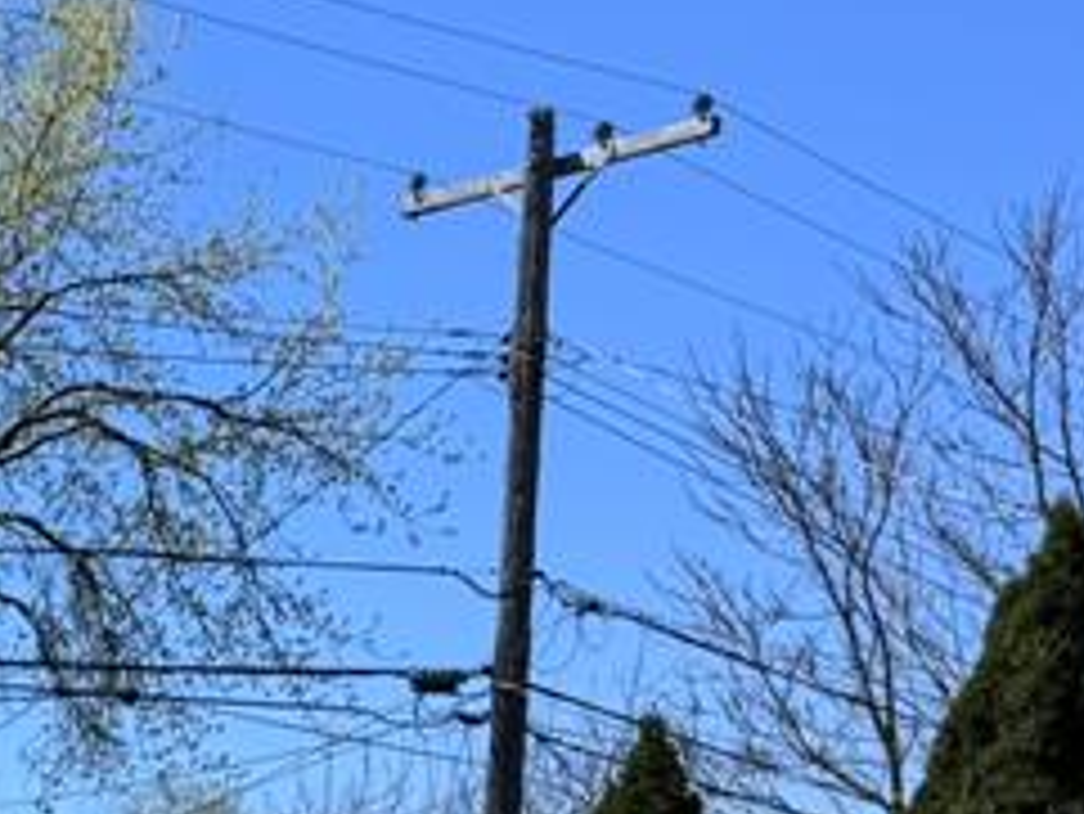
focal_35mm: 102
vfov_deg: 13.4
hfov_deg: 16.5
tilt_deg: -4.3
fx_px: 3196
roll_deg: -1.2
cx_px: -801
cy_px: 1345
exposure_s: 1/3413
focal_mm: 6.76
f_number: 1.78
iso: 80
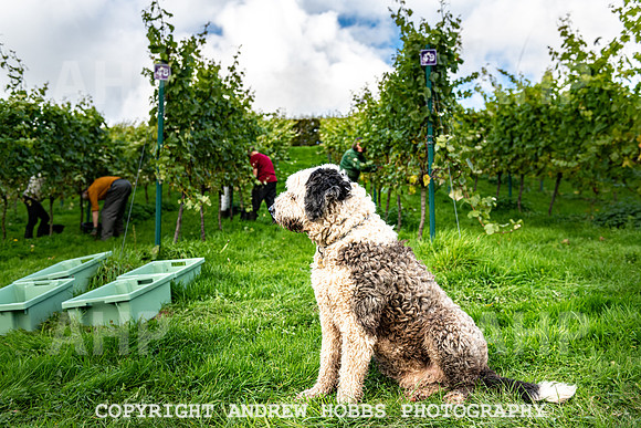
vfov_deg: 39.5
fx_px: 595
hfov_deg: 56.6
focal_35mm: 33
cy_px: 223
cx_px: 334
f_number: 4
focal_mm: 32
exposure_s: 1/1600
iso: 220
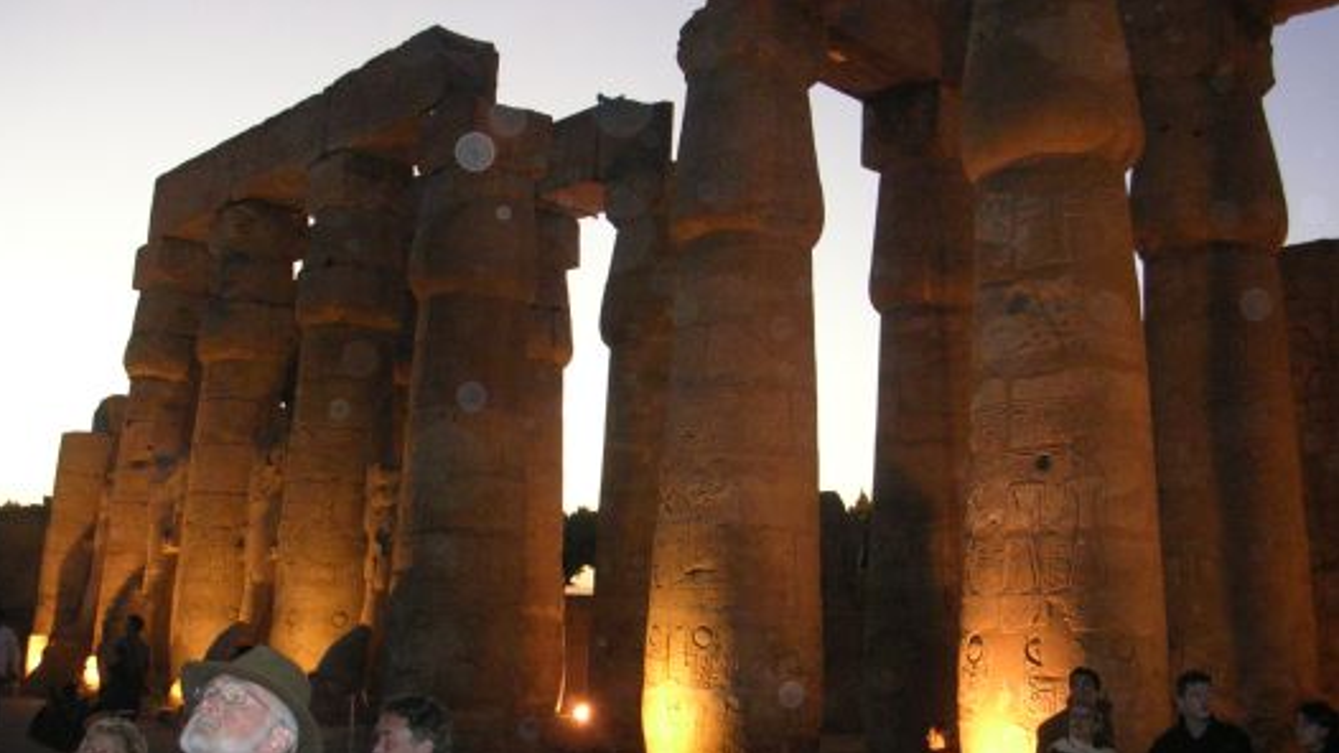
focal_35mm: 42
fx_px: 1491
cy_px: 382
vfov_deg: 28.4
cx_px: 663
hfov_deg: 48.4
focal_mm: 5.8
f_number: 2.8
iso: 200
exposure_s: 1/19.7
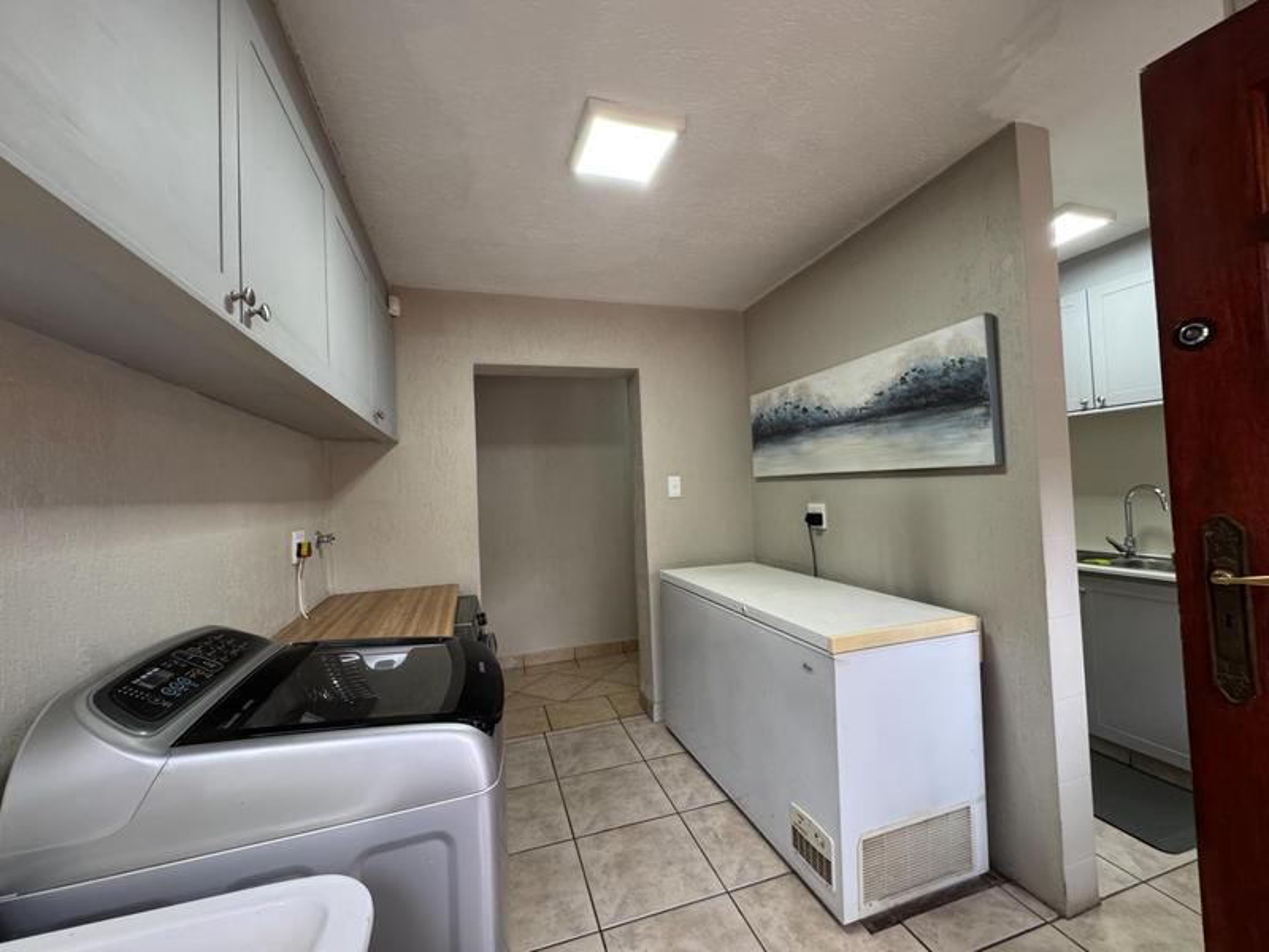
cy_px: 476
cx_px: 634
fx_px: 513
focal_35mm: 14
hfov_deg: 102.1
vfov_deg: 85.7
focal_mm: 2.22
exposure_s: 1/92
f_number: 2.2
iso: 320
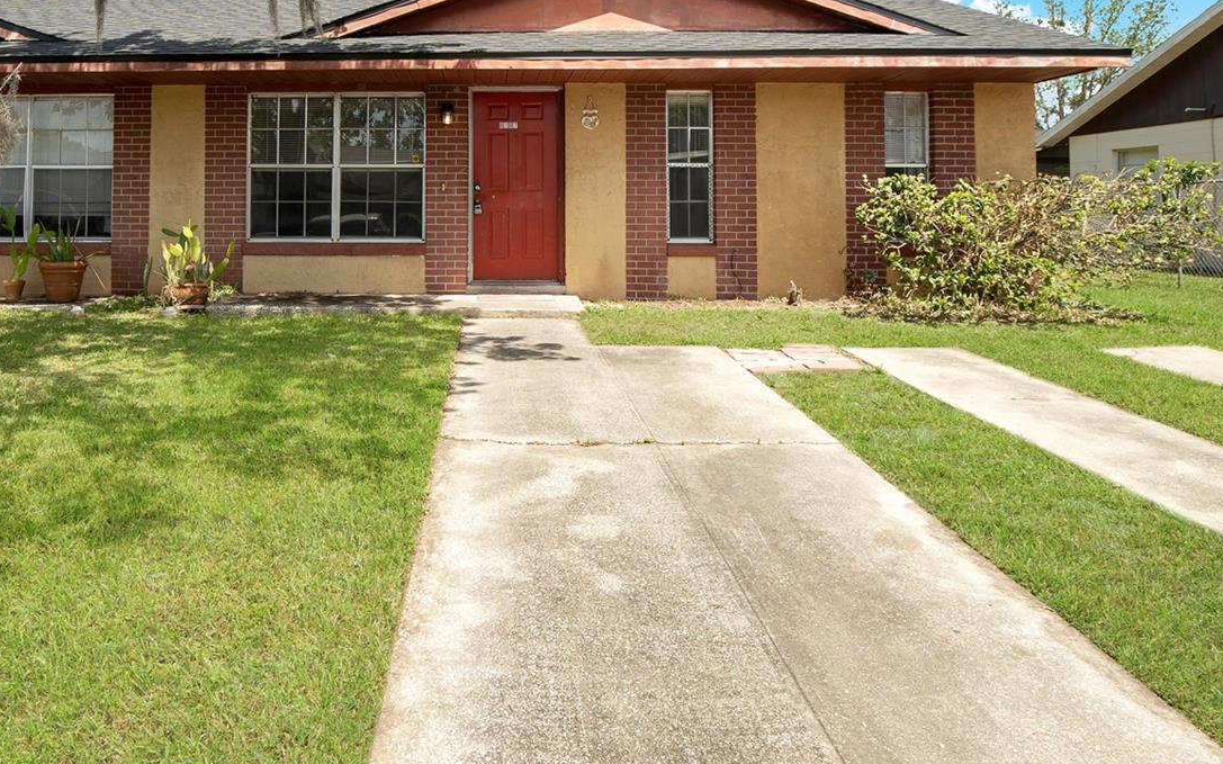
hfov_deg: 72.8
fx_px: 800
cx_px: 419
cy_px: 291
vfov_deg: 50.6
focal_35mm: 24
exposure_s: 1/100
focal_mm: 16
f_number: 7.1
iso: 100
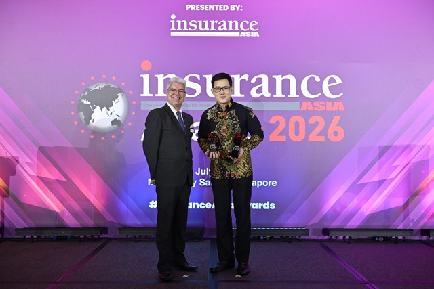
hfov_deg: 53.1
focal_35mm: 36
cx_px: 217
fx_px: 434
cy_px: 144
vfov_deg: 36.9
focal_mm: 36
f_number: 4.5
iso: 1250
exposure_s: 1/250
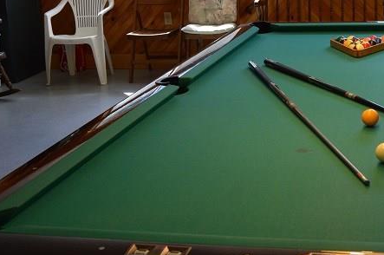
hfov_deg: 31.6
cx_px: 334
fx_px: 650
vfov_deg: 21.9
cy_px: 52
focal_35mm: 61
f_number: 5
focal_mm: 18
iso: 400
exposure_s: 1/100
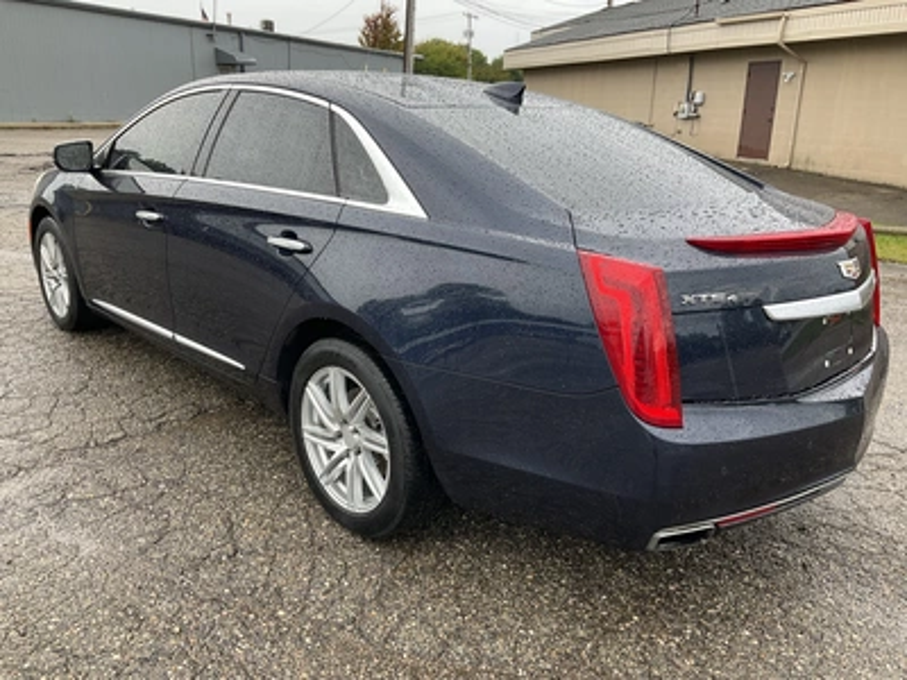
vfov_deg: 48.2
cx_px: 454
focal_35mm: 29
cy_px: 340
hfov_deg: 61.7
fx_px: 760
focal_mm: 3
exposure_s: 1/122
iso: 16
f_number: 1.8
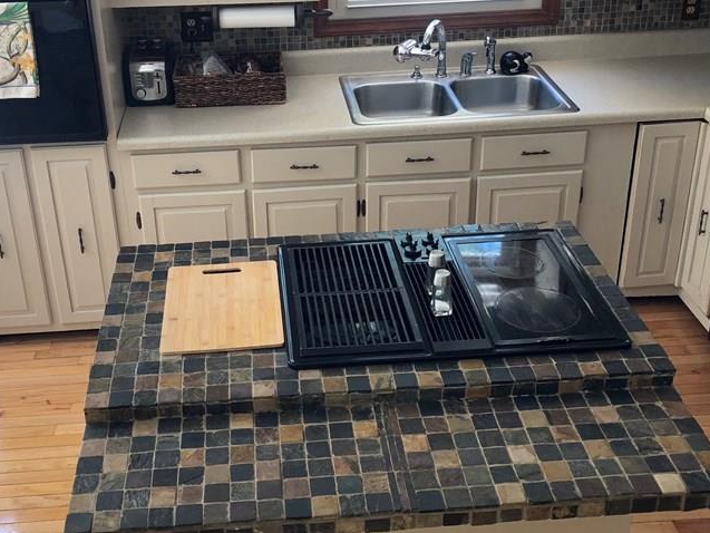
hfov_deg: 41.9
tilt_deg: -26.9
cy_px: 214
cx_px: 299
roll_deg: +2.3
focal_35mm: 45
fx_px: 923
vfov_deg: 32.1
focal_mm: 3.99
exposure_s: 1/30
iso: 32
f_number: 1.8
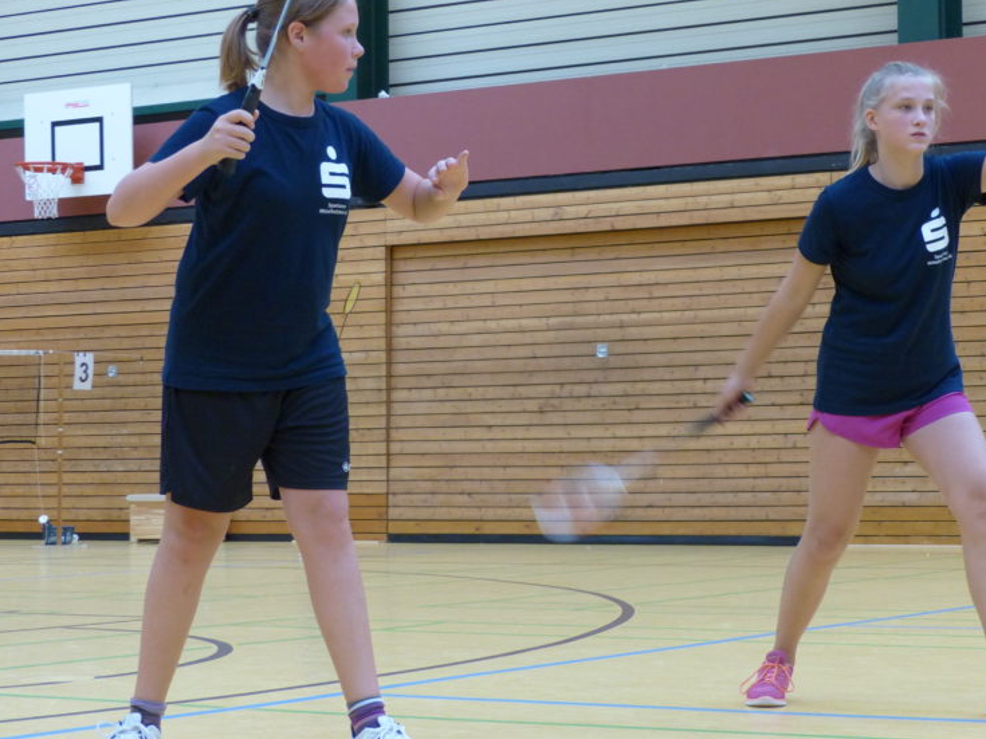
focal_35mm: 85
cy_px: 334
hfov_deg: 23.0
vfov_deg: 17.4
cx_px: 609
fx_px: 2421
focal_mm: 10.9
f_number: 2.8
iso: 250
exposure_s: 1/60
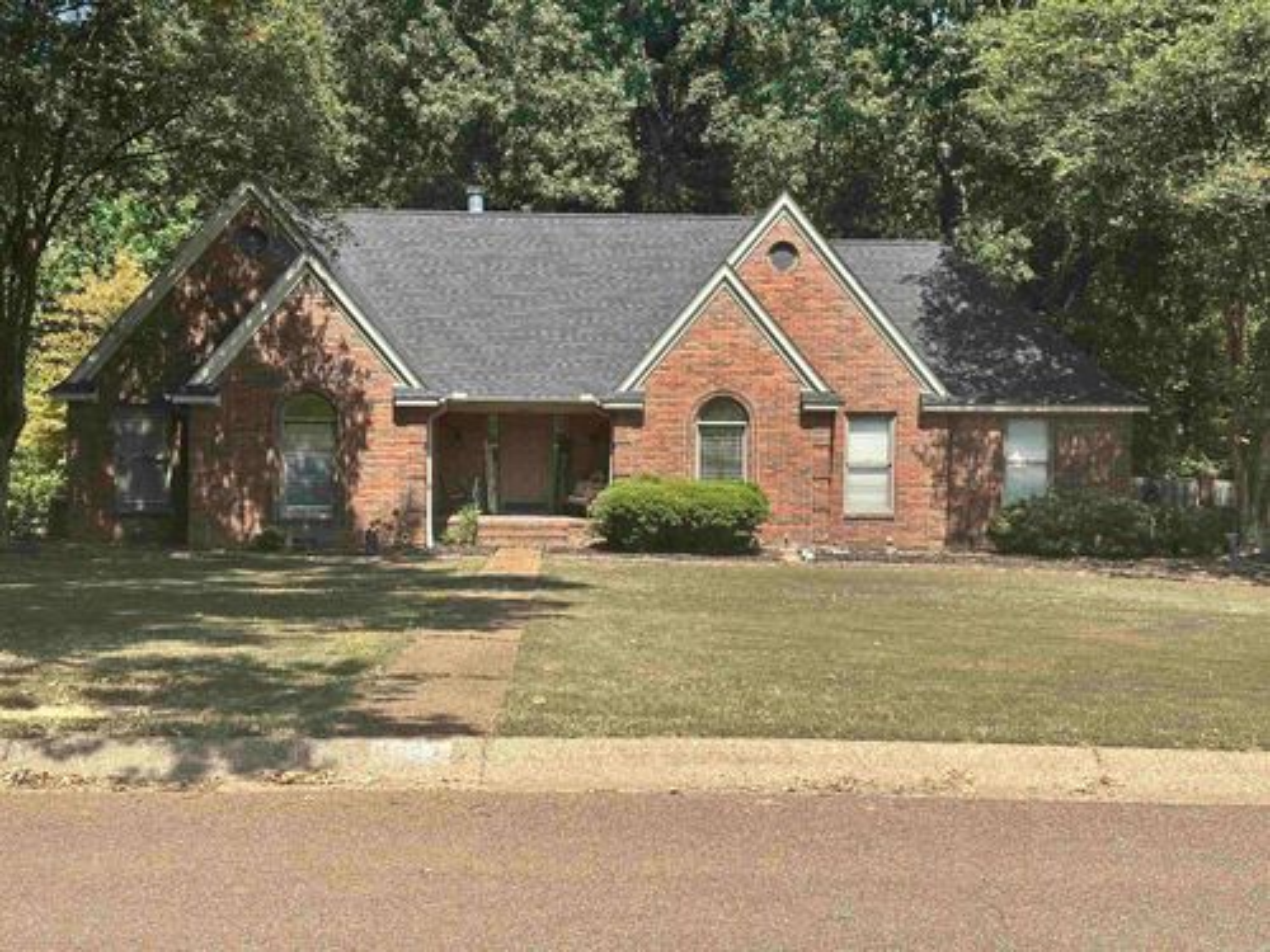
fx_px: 1761
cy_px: 476
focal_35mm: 48
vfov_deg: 30.3
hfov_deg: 39.7
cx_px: 635
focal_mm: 6.86
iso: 64
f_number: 1.78
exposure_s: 1/2469
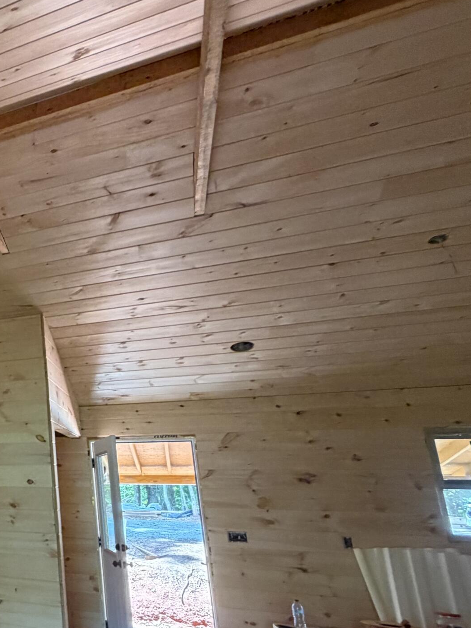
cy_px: 364
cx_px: -150
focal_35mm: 30
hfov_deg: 33.4
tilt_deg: +12.7
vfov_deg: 59.6
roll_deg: -0.9
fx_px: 544
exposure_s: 1/60
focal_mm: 2.22
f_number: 2.2
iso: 400
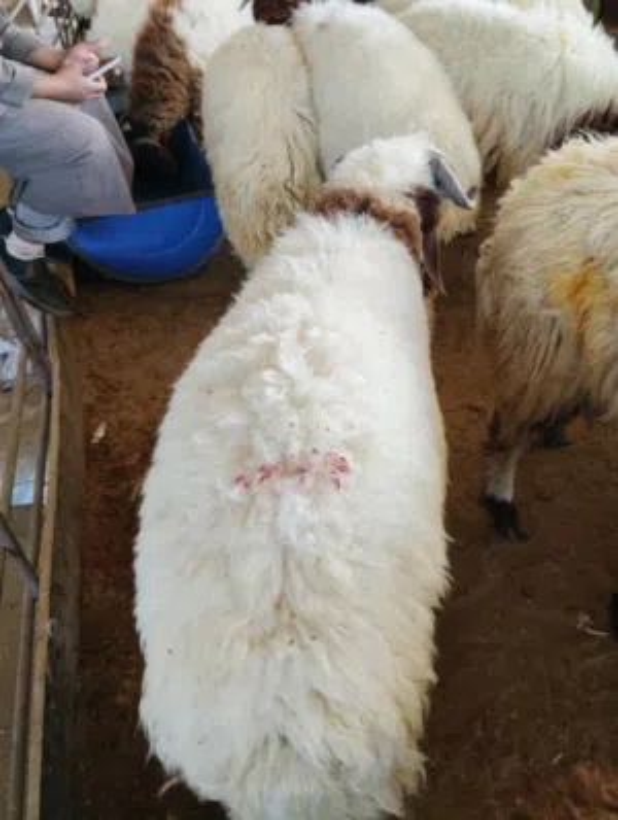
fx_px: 688
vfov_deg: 61.6
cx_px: 309
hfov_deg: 48.4
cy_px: 410
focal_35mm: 29
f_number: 1.8
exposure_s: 1/100
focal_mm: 4.25
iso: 77
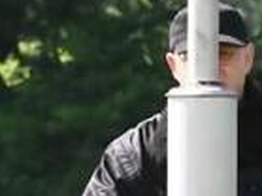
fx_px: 15049
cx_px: 62
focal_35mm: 1990
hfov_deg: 1.0
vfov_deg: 0.7
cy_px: 276
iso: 32000
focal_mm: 290
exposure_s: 1/8000
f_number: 18
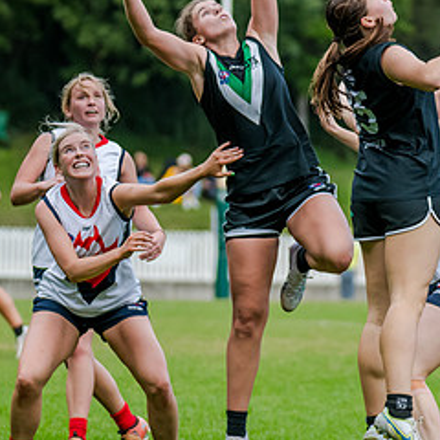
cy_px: 137
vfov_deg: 4.1
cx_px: 384
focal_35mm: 424
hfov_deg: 4.1
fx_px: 6097
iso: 800
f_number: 4.5
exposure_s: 1/1600
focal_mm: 170
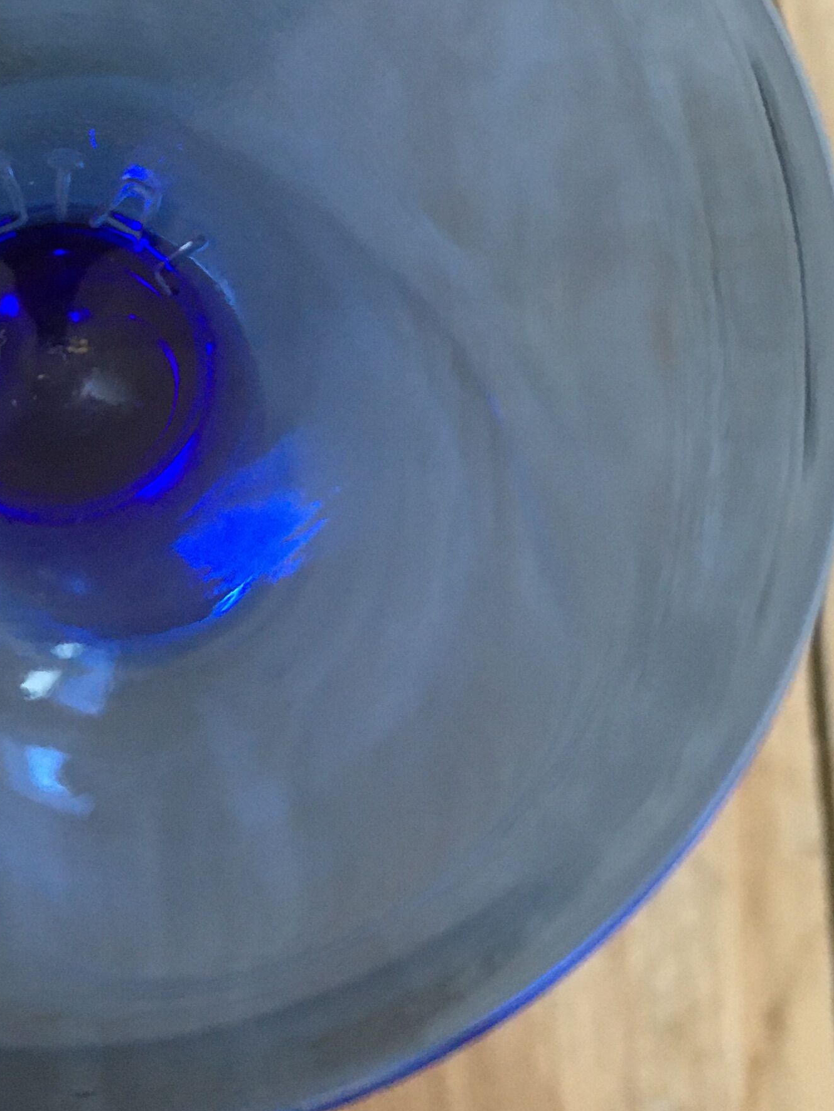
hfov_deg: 21.7
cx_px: 67
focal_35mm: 66
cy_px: 380
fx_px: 2120
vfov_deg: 29.2
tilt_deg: -80.9
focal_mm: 4.15
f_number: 2.2
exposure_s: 1/33
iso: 160
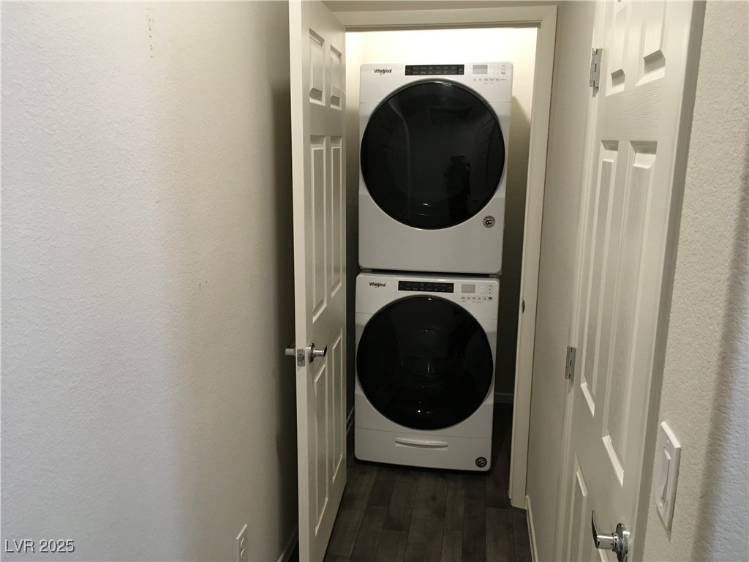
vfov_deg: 48.2
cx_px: 374
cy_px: 281
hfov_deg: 61.7
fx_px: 627
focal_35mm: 29
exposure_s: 1/30
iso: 100
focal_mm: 4.15
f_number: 2.2
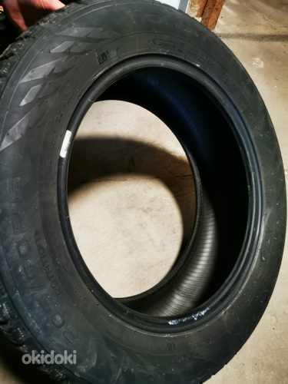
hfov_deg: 51.4
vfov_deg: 65.3
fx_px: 300
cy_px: 192
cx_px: 144
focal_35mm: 27
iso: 640
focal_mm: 5.56
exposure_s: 1/25
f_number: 1.6
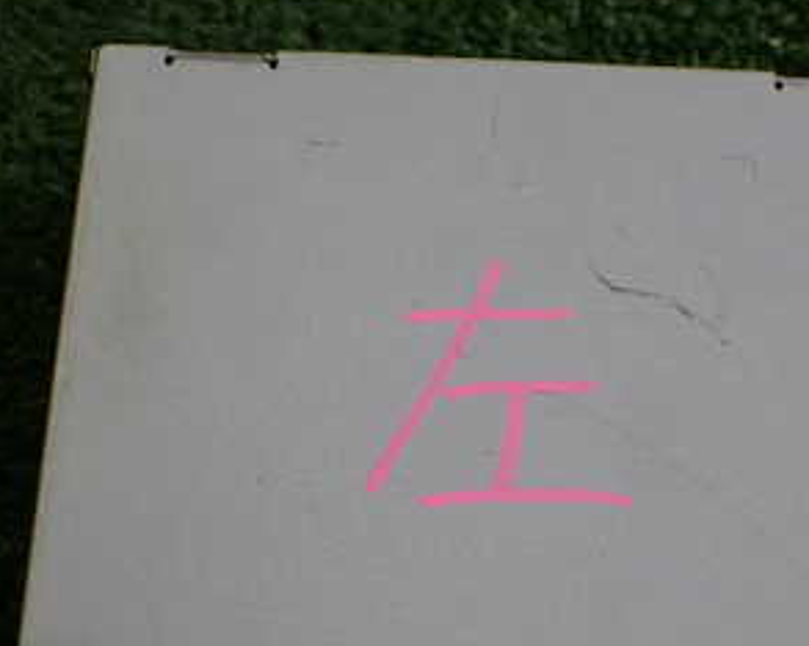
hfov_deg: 31.3
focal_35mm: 60
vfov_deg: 25.3
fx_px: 1436
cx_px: 533
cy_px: 406
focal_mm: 5.4
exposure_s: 1/125
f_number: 2.3
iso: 250
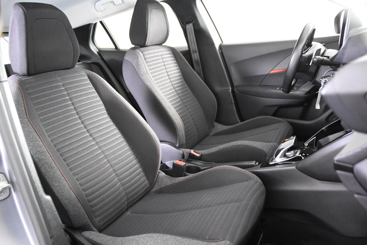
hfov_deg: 61.9
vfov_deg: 43.6
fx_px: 306
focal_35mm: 30
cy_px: 122
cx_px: 184
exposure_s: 1/30
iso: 5600
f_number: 2.8
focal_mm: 20
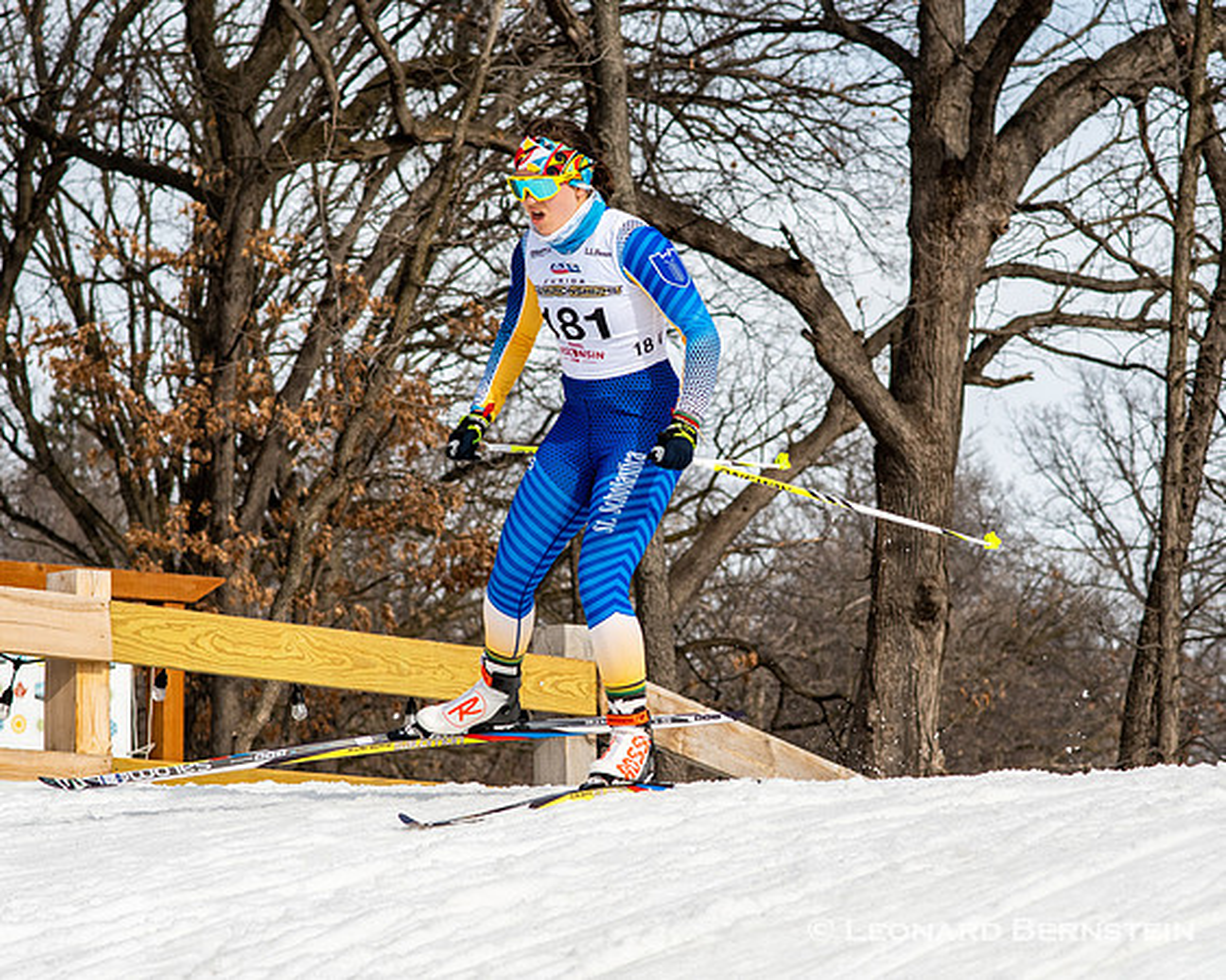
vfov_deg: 10.6
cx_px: 674
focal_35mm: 146
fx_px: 5293
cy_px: 498
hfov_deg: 13.2
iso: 400
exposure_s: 1/2000
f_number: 6.3
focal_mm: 85
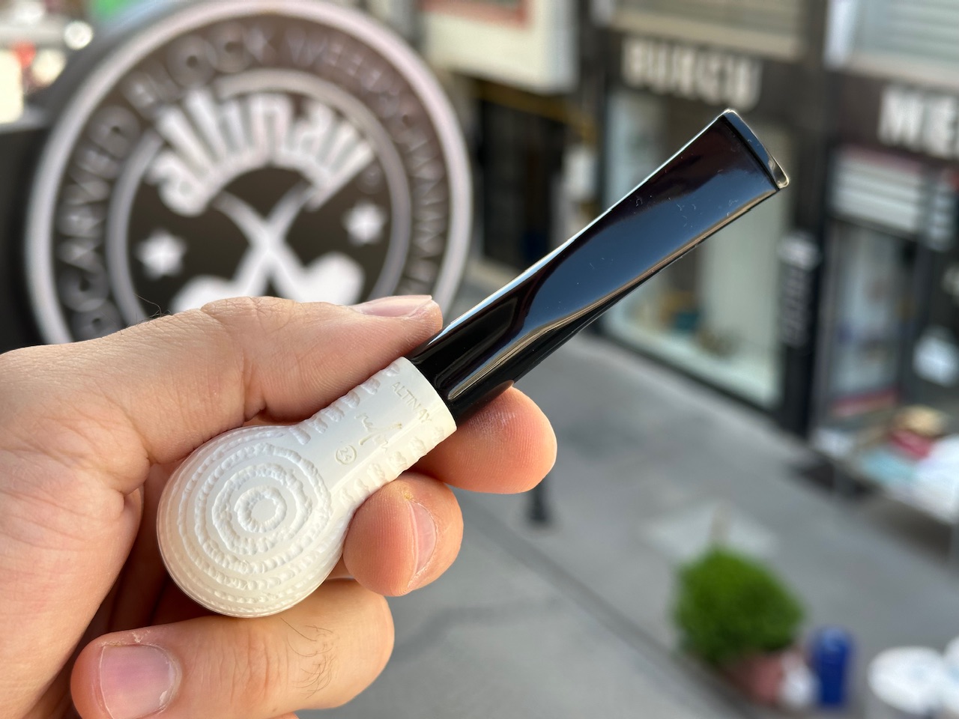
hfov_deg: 39.7
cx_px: 480
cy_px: 360
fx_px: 1330
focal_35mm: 48
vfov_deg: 30.3
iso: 64
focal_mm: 6.86
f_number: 1.78
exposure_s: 1/383
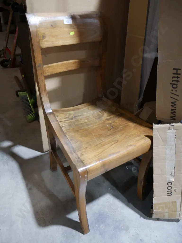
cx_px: 91
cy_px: 122
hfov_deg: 49.8
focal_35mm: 28
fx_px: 196
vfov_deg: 63.4
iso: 640
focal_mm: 14
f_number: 3.5
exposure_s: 1/60
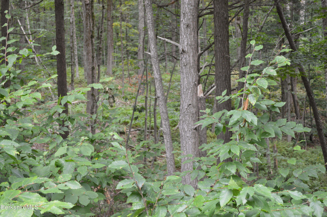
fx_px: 626
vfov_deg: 19.7
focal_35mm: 69
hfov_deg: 29.3
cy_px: 108
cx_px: 164
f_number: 5.3
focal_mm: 46
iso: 400
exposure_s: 1/50
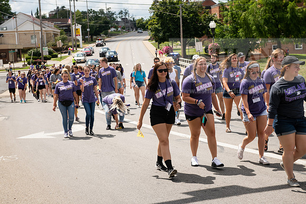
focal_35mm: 62
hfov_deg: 32.4
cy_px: 102
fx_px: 527
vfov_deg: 21.9
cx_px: 153
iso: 250
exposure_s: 1/800
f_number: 6.3
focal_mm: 62
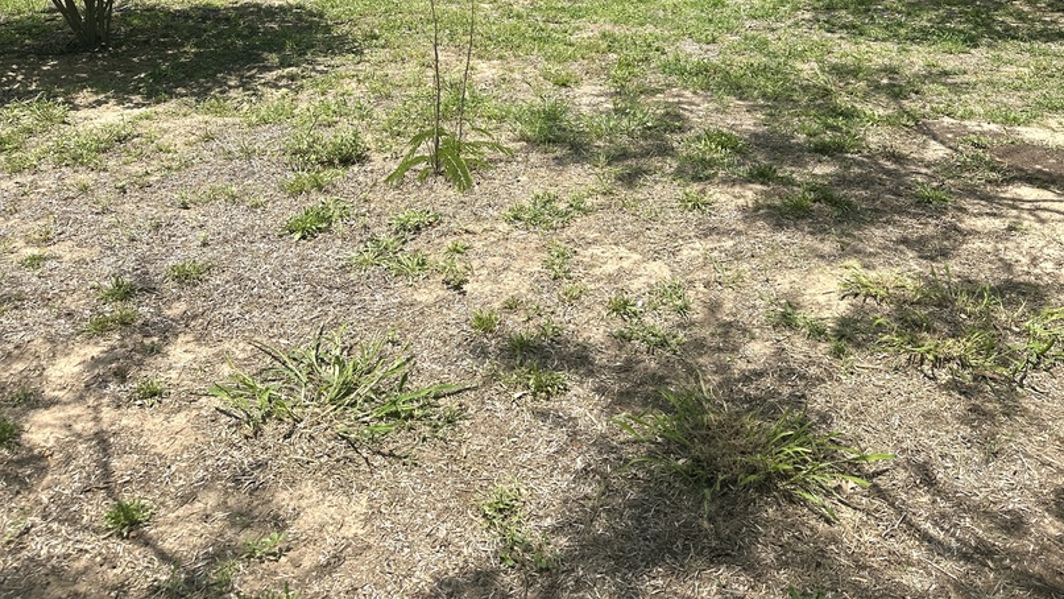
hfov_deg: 56.6
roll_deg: +0.1
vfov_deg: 30.9
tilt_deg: -10.3
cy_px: -20
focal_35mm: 35
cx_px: 533
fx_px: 987
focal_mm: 6.86
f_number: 1.78
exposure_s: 1/3247
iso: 80
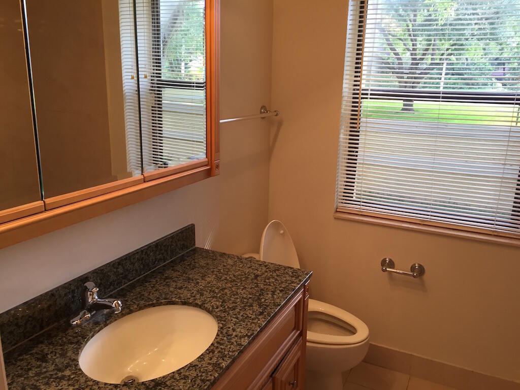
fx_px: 436
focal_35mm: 29
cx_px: 260
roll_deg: -4.0
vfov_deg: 48.2
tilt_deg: -14.5
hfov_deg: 61.7
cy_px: 195
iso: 32
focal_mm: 4.15
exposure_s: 1/40
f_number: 2.2
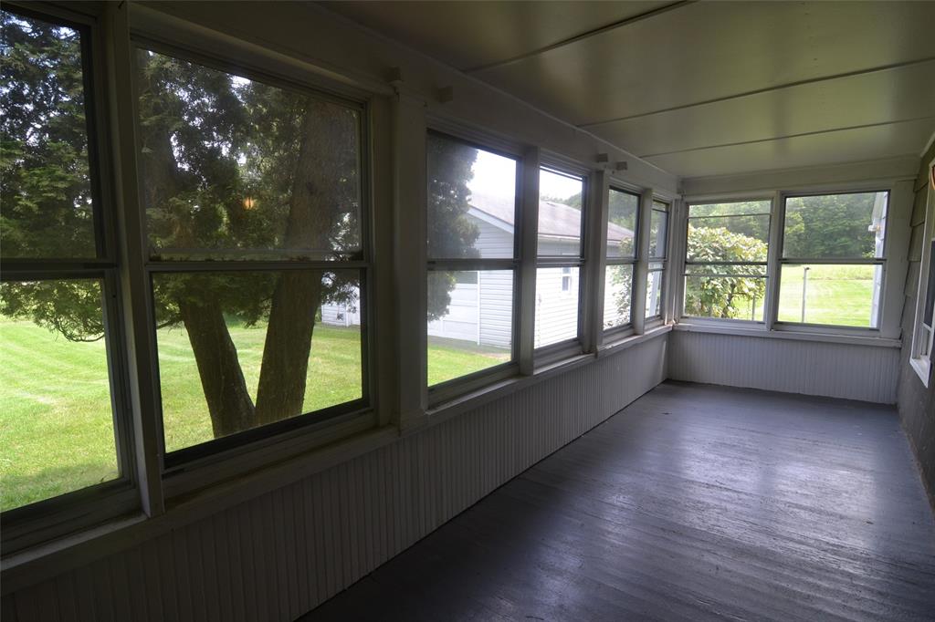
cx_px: 468
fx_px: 428
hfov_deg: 95.0
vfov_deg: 72.0
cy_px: 311
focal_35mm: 16
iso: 280
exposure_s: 1/125
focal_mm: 11
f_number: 5.6
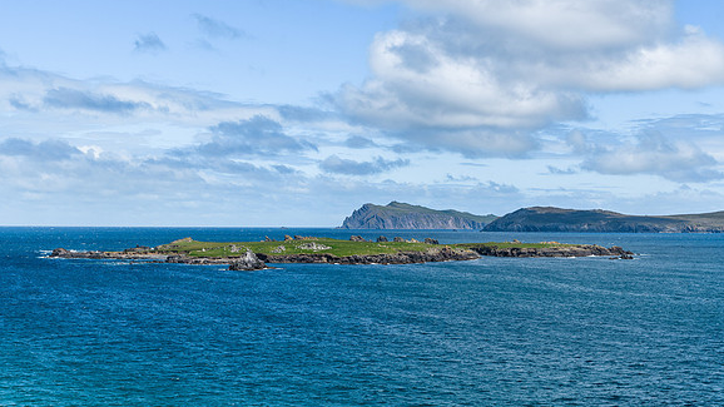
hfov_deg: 34.4
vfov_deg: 19.7
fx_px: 1171
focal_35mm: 61
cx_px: 362
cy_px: 183
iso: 180
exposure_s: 1/640
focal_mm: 58
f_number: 8
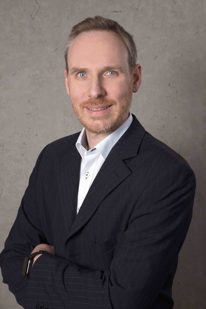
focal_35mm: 70
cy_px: 154
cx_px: 103
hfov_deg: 19.5
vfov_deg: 28.8
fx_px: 601
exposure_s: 1/100
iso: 125
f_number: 9
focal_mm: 70
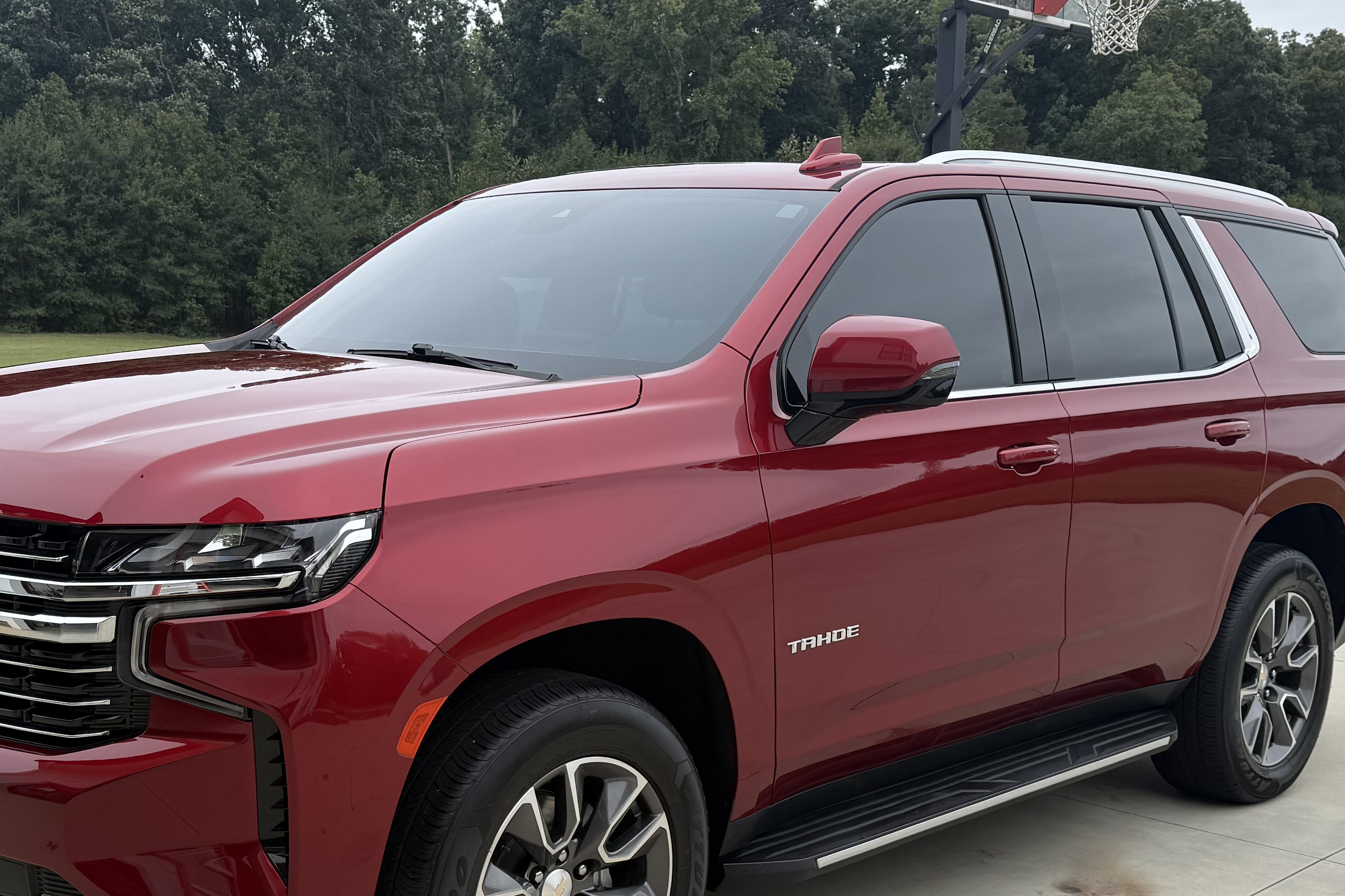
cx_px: 577
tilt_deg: -10.1
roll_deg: -0.2
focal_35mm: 46
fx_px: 1718
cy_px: 561
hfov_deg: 42.6
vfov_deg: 29.1
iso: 80
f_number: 1.78
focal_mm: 6.76
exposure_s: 1/1437
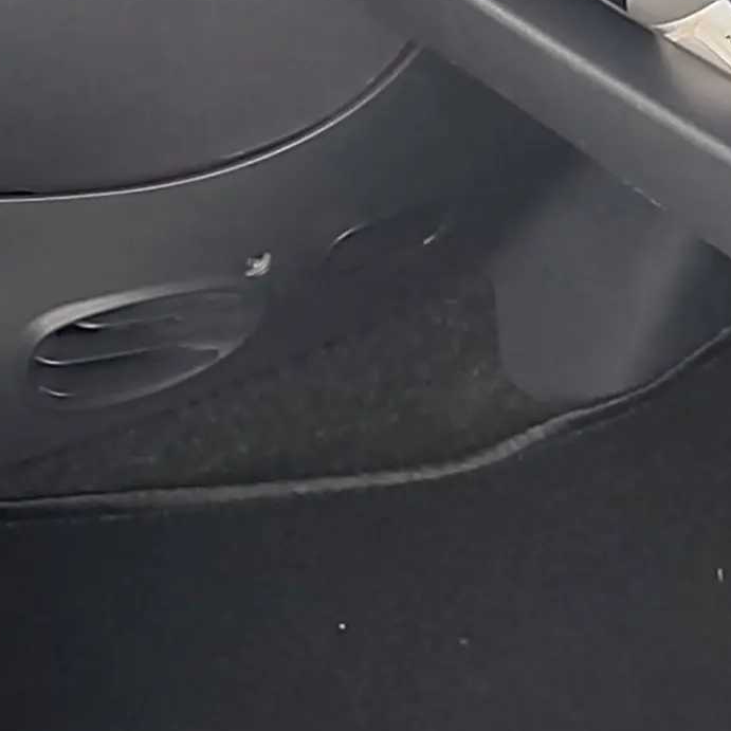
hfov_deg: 14.0
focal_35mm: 113
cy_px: -253
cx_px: -491
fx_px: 2700
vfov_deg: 14.7
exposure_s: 1/177
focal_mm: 5.56
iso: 100
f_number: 1.8
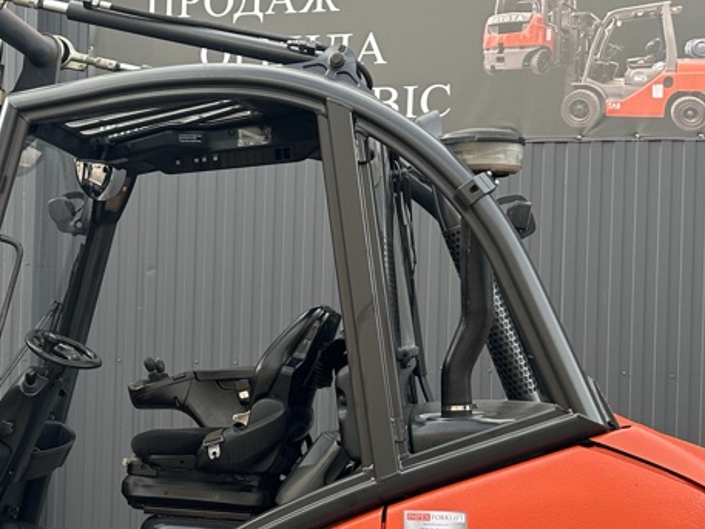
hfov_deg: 29.7
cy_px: 329
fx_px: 1283
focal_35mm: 63
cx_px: 103
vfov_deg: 23.2
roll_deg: -1.6
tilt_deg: +0.8
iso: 80
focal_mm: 6.86
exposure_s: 1/344
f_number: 1.78
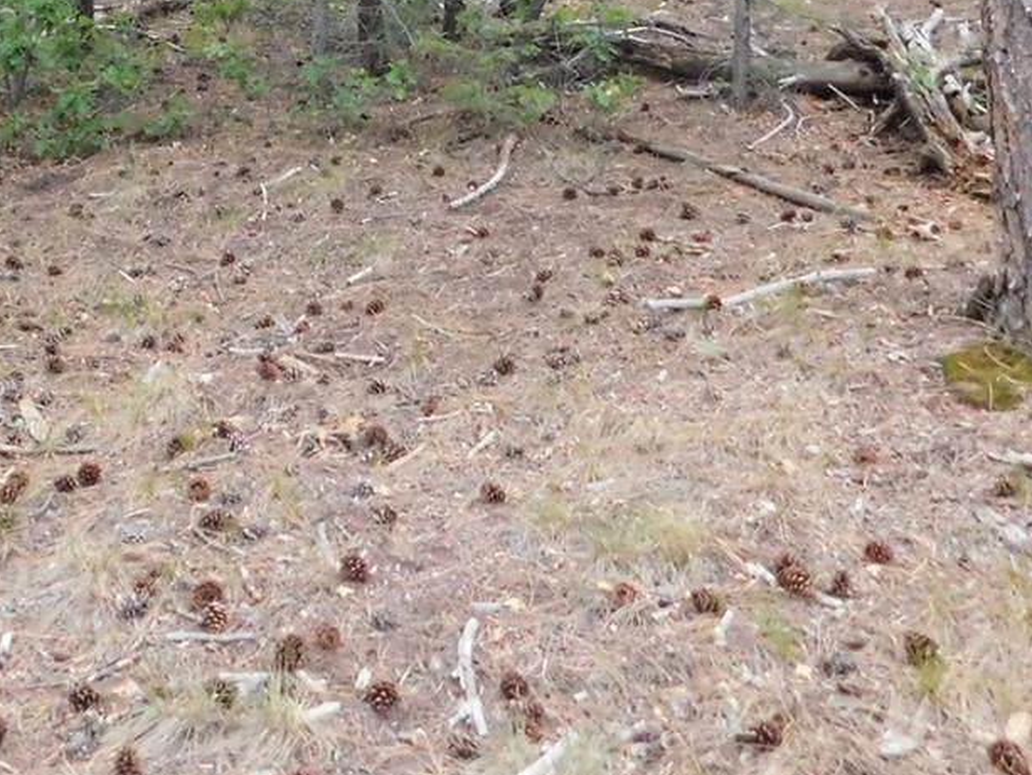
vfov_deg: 25.1
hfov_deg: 34.2
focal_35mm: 54
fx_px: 1610
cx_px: 175
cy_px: -83
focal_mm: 4
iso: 800
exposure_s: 1/1000
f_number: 3
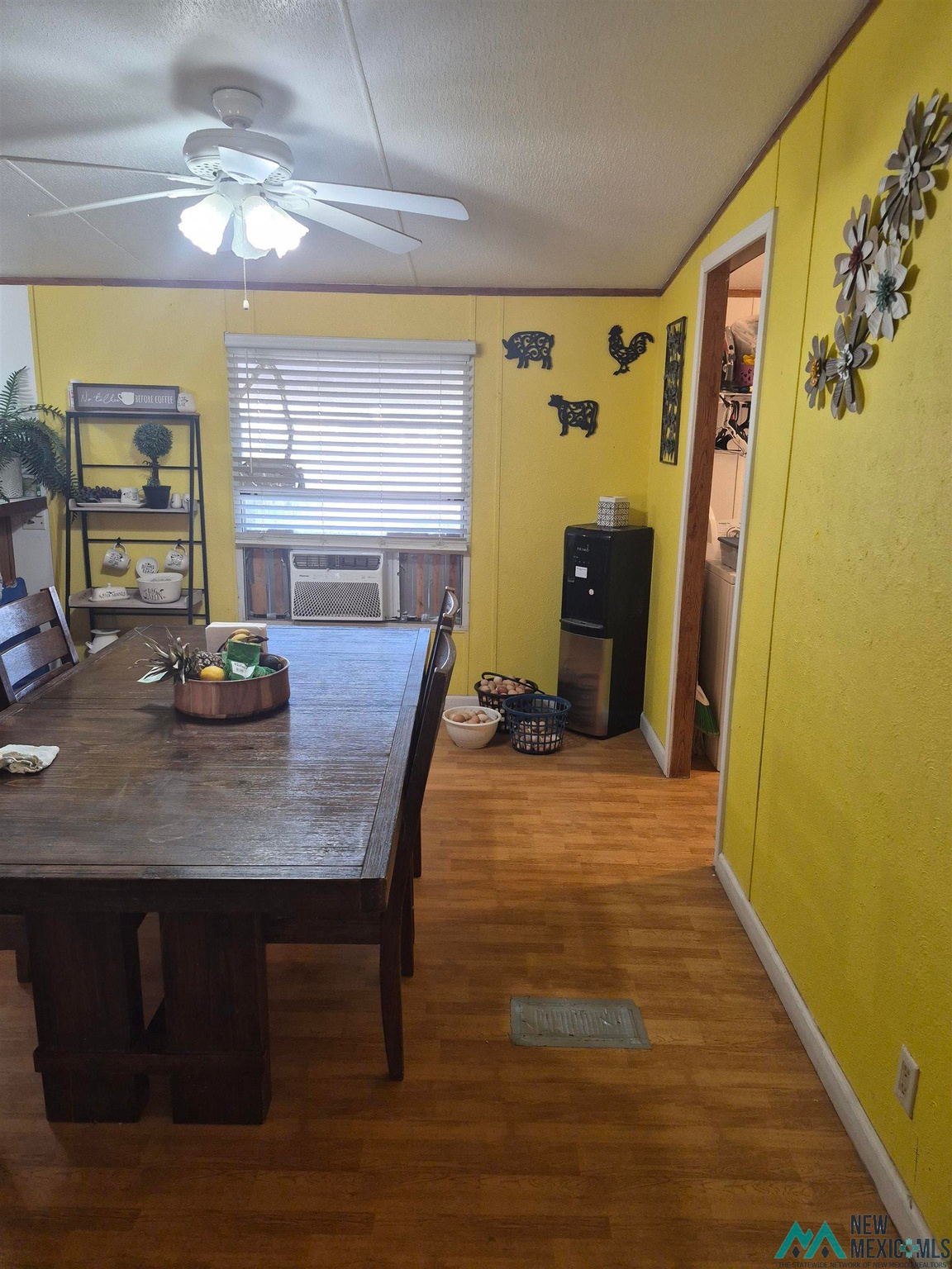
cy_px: 634
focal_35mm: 23
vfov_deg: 73.9
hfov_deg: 58.9
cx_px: 476
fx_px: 843
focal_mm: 5.4
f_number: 1.8
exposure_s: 1/120
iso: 250
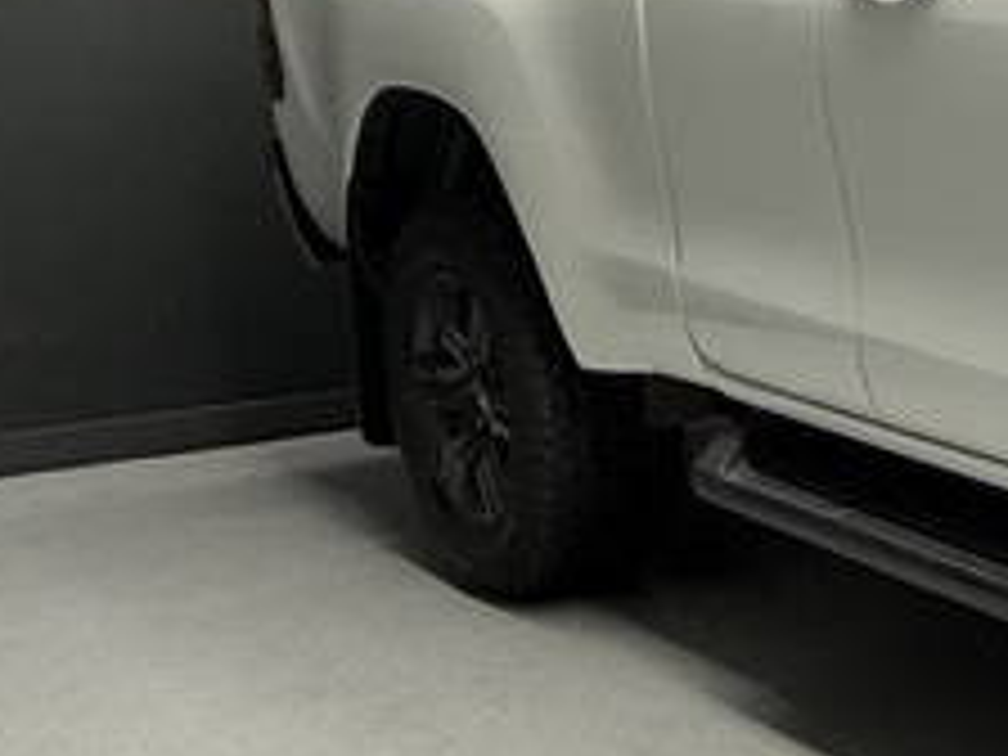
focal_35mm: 64
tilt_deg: -8.5
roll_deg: +0.4
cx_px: 1768
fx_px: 1864
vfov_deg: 22.9
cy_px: 297
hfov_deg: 21.3
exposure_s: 1/100
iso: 200
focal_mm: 2.22
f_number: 2.2
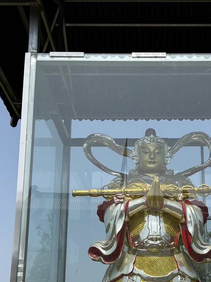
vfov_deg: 32.4
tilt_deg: +16.3
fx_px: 471
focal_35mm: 58
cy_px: 221
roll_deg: +0.5
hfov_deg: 24.9
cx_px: 165
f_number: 1.78
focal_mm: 6.76
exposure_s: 1/4975
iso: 80
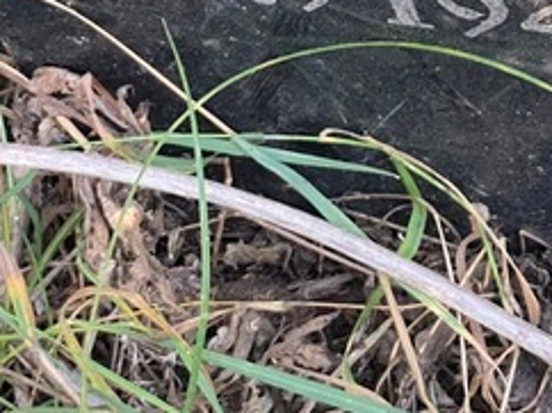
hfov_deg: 11.1
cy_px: -180
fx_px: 2740
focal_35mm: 172
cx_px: 776
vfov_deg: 8.5
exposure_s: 1/121
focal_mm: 6
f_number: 2
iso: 125
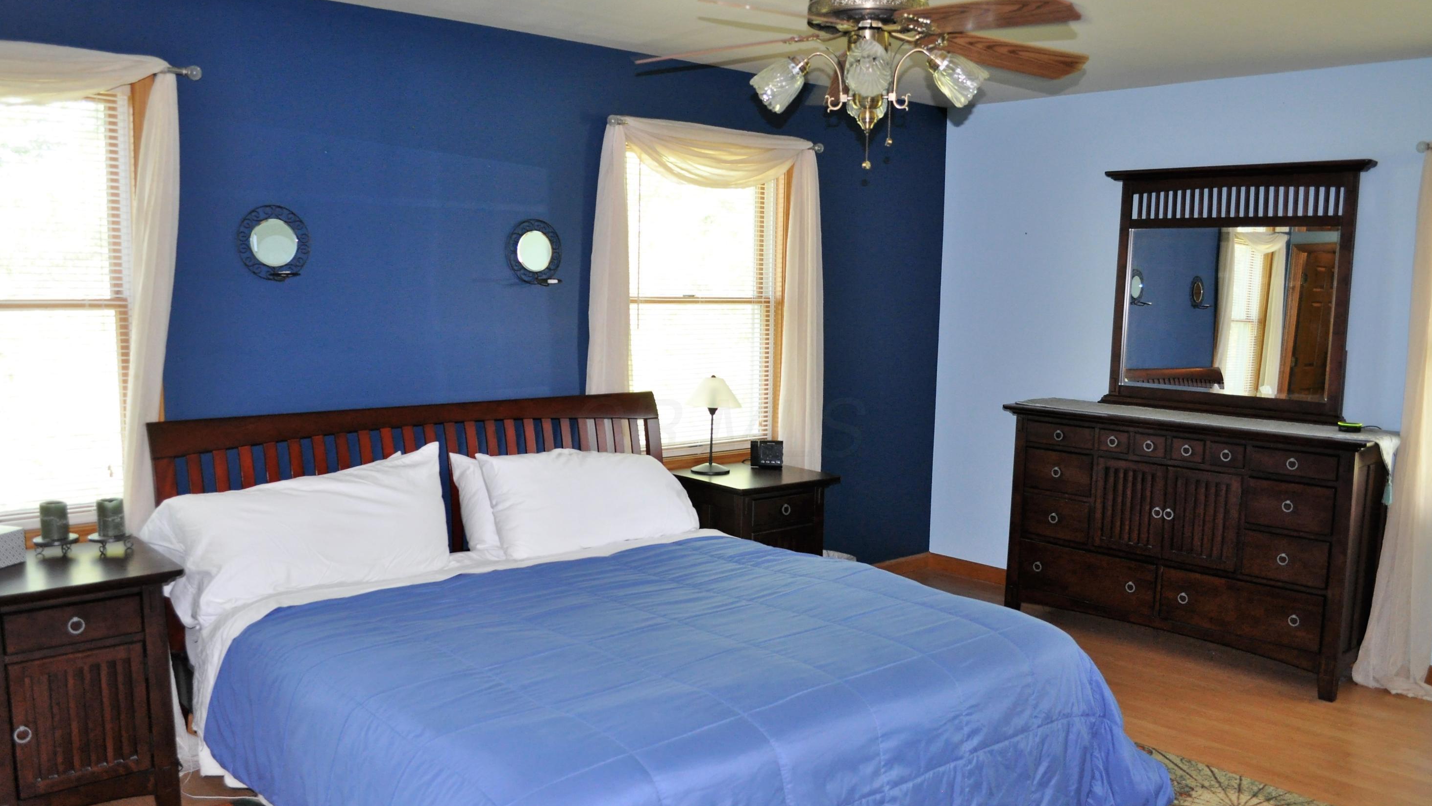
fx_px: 1101
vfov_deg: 40.2
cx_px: 719
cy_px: 428
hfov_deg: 66.1
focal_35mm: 29
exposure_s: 1/60
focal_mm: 18
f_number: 4.5
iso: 1000
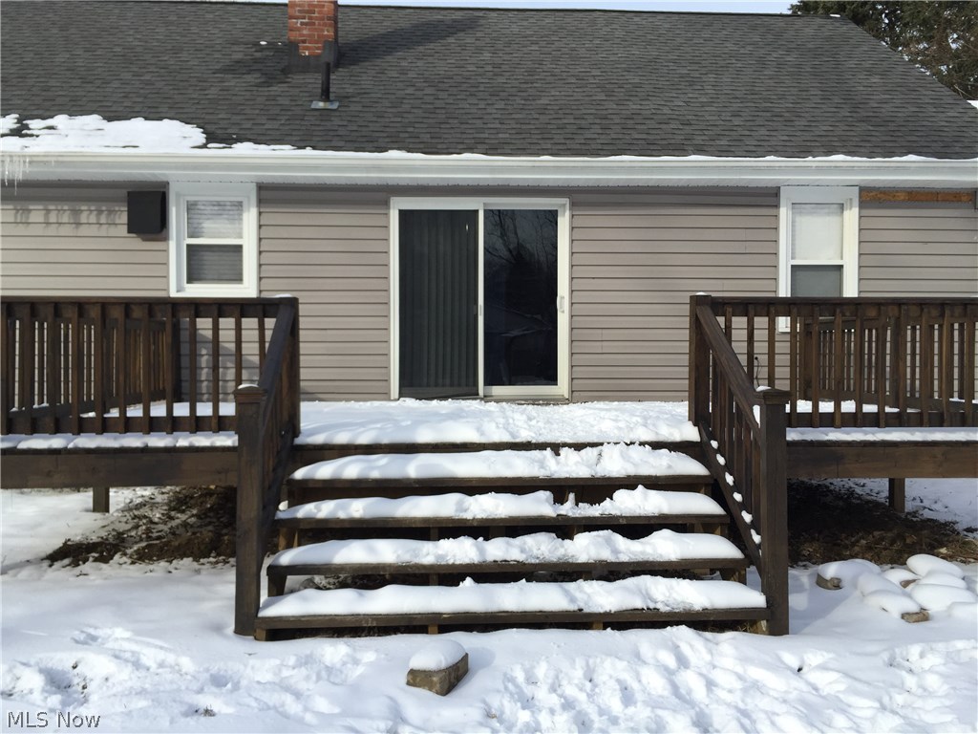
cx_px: 489
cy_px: 367
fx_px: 819
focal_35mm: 29
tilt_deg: -0.4
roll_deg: -0.6
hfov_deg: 61.7
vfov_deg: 48.2
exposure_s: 1/1464
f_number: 2.2
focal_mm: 4.15
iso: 32
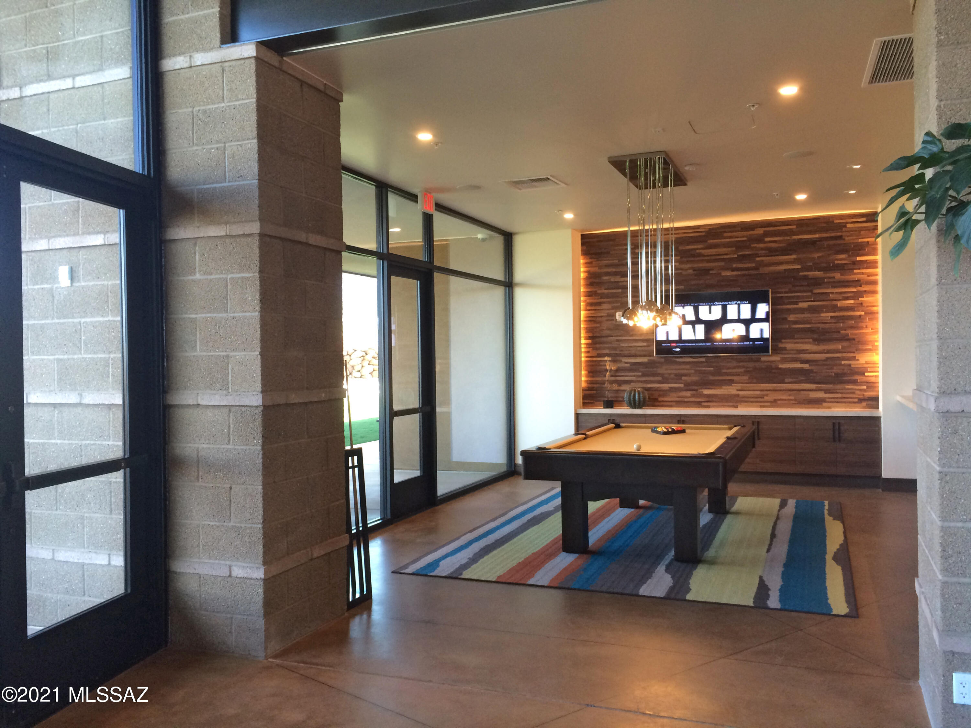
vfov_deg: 48.2
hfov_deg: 61.7
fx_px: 813
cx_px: 486
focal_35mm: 29
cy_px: 364
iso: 64
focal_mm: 4.15
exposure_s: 1/30
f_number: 2.2
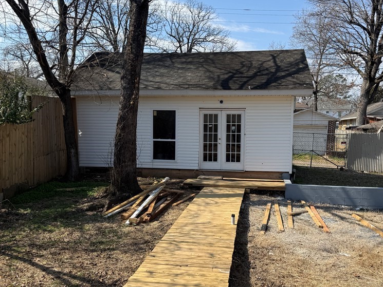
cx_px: 205
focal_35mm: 33
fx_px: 365
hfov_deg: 55.3
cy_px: 159
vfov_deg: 42.9
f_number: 1.78
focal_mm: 6.76
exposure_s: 1/3759
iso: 80
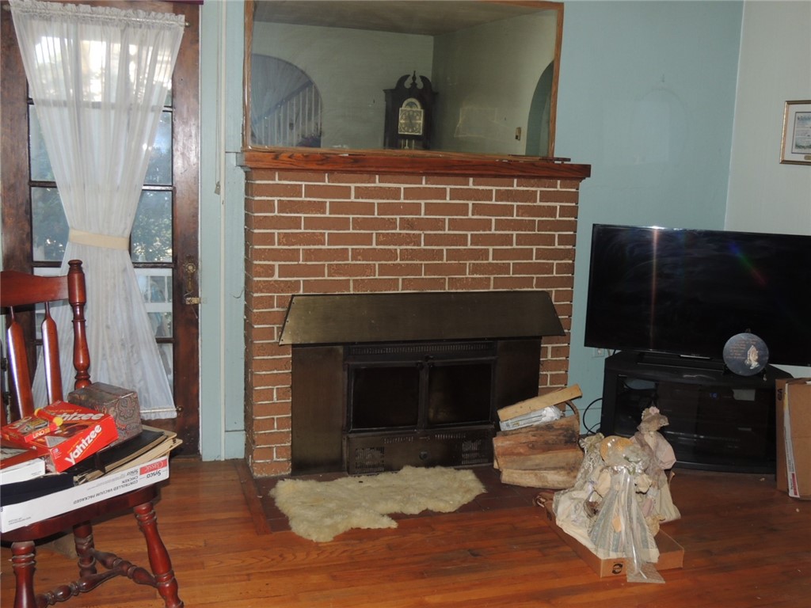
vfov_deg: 40.7
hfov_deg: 52.6
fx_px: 820
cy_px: 304
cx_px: 406
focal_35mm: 35
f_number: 3.3
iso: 200
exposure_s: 1/30
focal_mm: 6.2
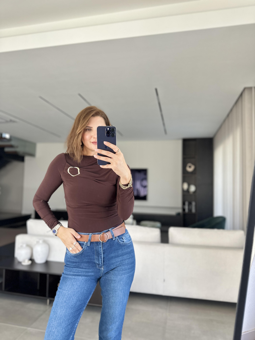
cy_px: 170
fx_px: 236
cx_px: 128
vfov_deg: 71.6
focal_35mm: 24
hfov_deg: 56.8
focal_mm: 6.86
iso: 250
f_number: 1.78
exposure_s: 1/114
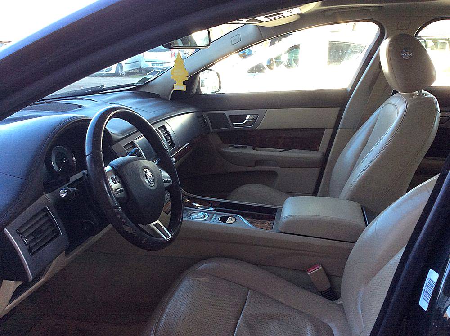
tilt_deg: -17.7
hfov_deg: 56.9
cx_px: 225
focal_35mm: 32
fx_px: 415
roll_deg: +4.0
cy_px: 168
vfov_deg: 44.1
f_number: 2.4
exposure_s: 1/100
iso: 64
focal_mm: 3.3
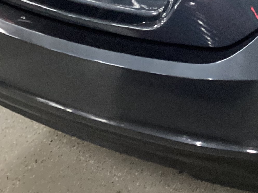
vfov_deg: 14.0
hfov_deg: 18.8
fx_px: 760
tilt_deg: -22.3
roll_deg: -0.2
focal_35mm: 102
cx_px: 249
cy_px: -54
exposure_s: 1/40
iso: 400
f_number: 2.4
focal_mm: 3.3
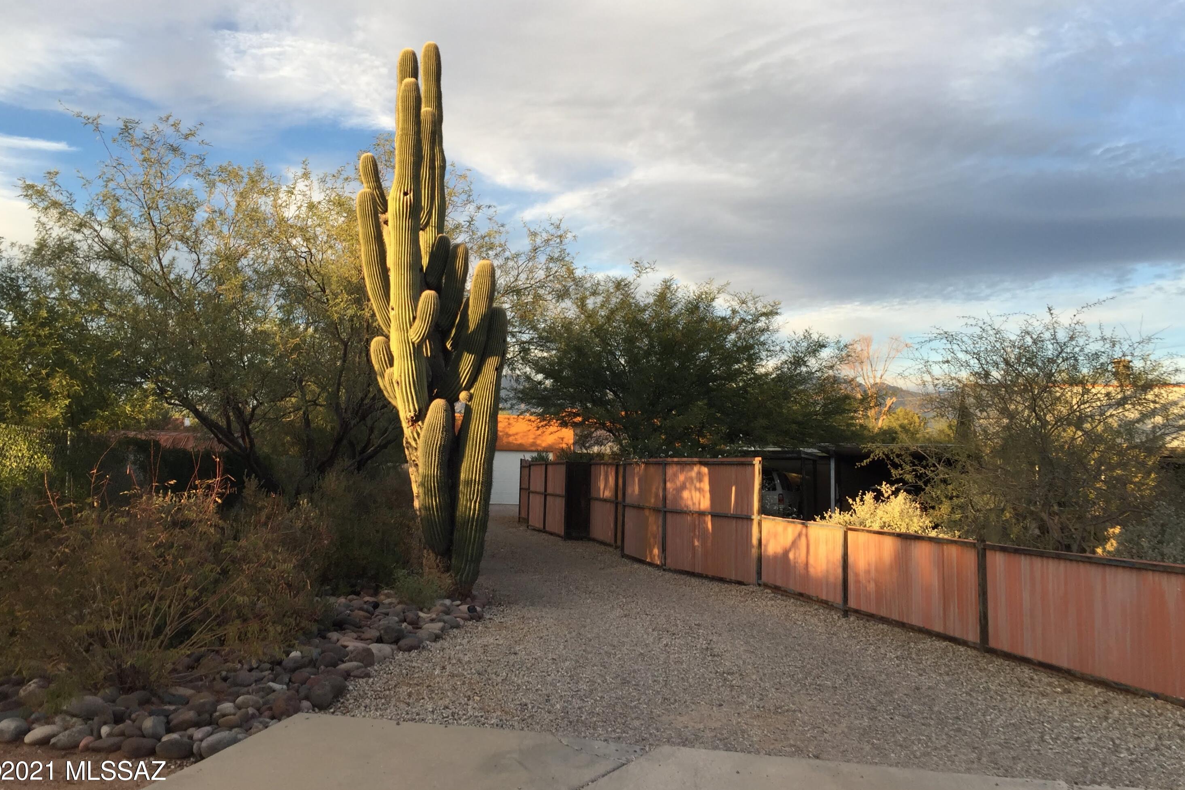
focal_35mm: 31
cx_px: 589
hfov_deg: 60.3
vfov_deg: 42.3
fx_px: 1020
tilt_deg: +6.0
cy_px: 356
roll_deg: -1.5
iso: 32
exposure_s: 1/327
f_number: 2.2
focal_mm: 4.15
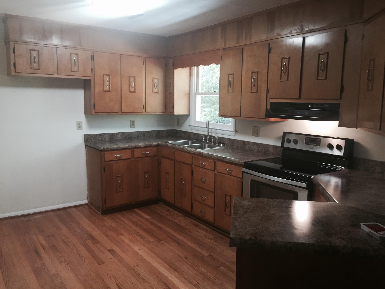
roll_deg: -1.3
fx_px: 323
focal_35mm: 29
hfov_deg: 61.7
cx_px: 192
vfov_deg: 48.2
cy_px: 144
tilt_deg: -8.6
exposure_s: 1/30
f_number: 2.2
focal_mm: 4.15
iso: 100
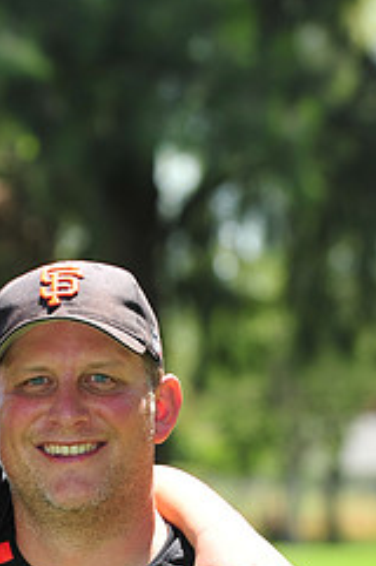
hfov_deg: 4.4
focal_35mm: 313
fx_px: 4917
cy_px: 639
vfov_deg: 6.6
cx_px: -42
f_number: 5.6
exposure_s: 1/320
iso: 200
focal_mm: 130
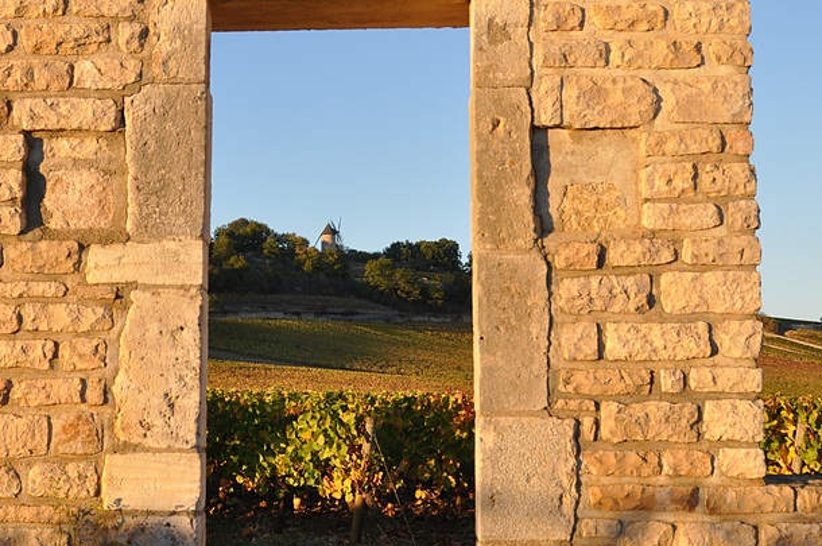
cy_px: 264
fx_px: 1345
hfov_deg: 33.9
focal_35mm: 59
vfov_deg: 22.9
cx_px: 340
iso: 200
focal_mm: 24
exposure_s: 1/180
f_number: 8
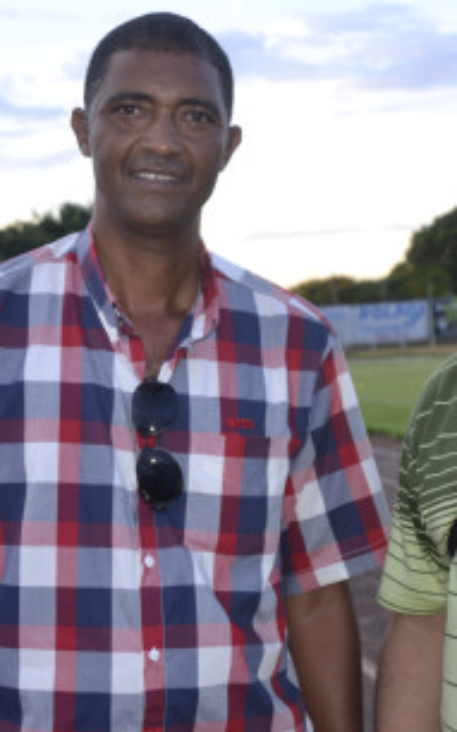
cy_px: 353
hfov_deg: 18.5
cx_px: 316
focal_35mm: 70
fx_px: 1396
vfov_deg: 29.4
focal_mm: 28
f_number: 4
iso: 400
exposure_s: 1/60
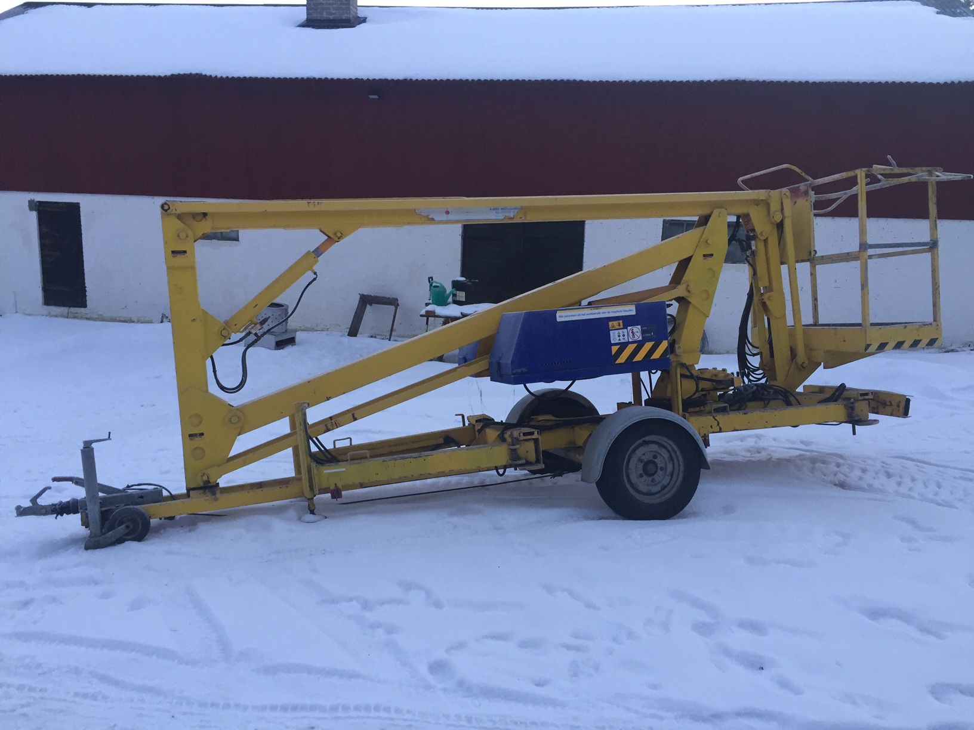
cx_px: 487
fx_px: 816
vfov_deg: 48.2
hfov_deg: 61.7
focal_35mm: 29
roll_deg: -0.7
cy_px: 365
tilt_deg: -11.6
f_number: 2.2
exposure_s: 1/33
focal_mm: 4.15
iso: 125
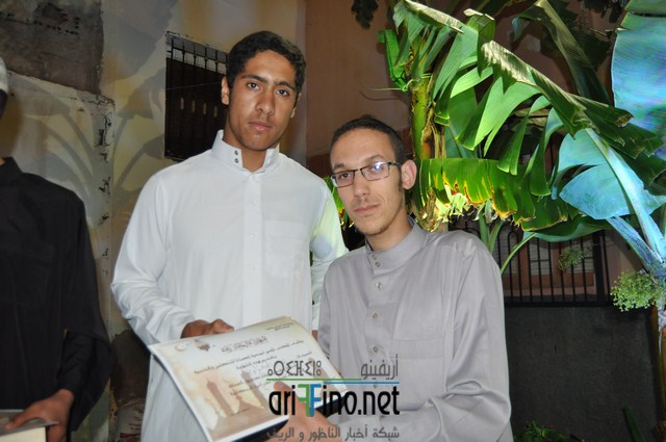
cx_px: 333
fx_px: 527
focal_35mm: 28
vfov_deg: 45.6
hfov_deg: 64.6
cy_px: 221
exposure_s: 1/60
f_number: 3.5
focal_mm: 19
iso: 800
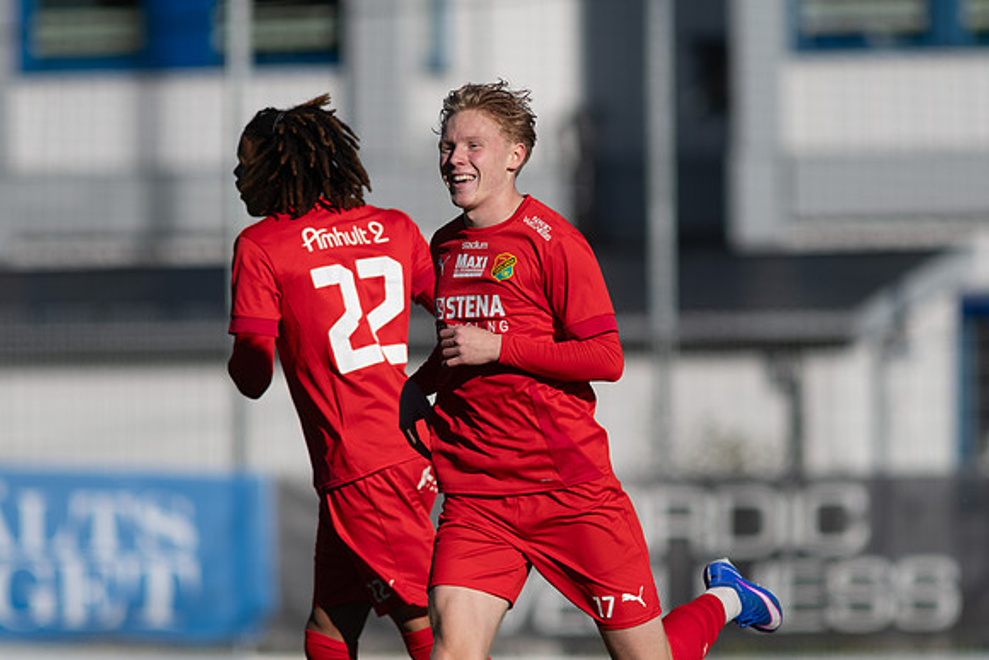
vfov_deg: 2.9
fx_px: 12830
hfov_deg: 4.4
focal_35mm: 467
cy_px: 330
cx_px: 494
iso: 100
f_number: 3.2
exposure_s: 1/2000
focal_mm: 300
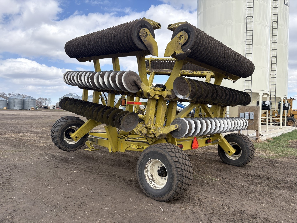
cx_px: 148
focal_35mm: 26
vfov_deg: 53.1
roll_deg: -0.7
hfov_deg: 67.3
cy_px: 112
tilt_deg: +1.8
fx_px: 223
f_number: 1.6
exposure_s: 1/2141
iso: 50
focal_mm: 5.96
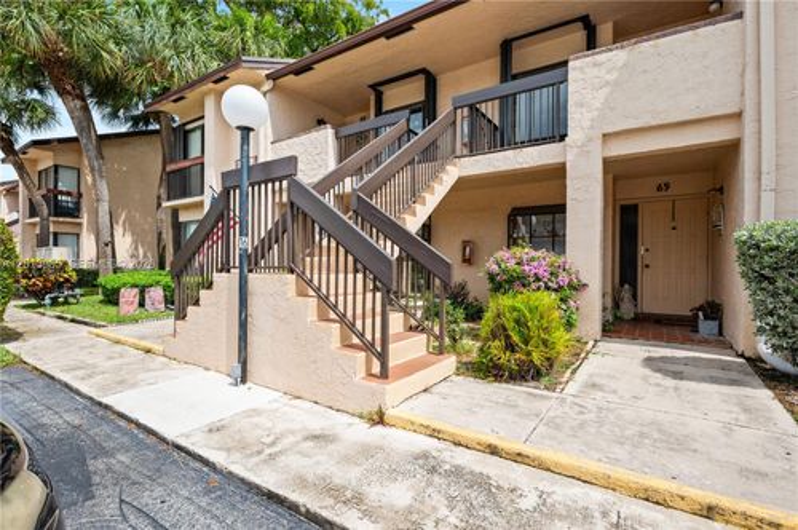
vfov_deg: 71.9
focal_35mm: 16
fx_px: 365
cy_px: 265
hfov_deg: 95.1
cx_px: 399
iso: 200
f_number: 10
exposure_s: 1/400
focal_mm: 16.5
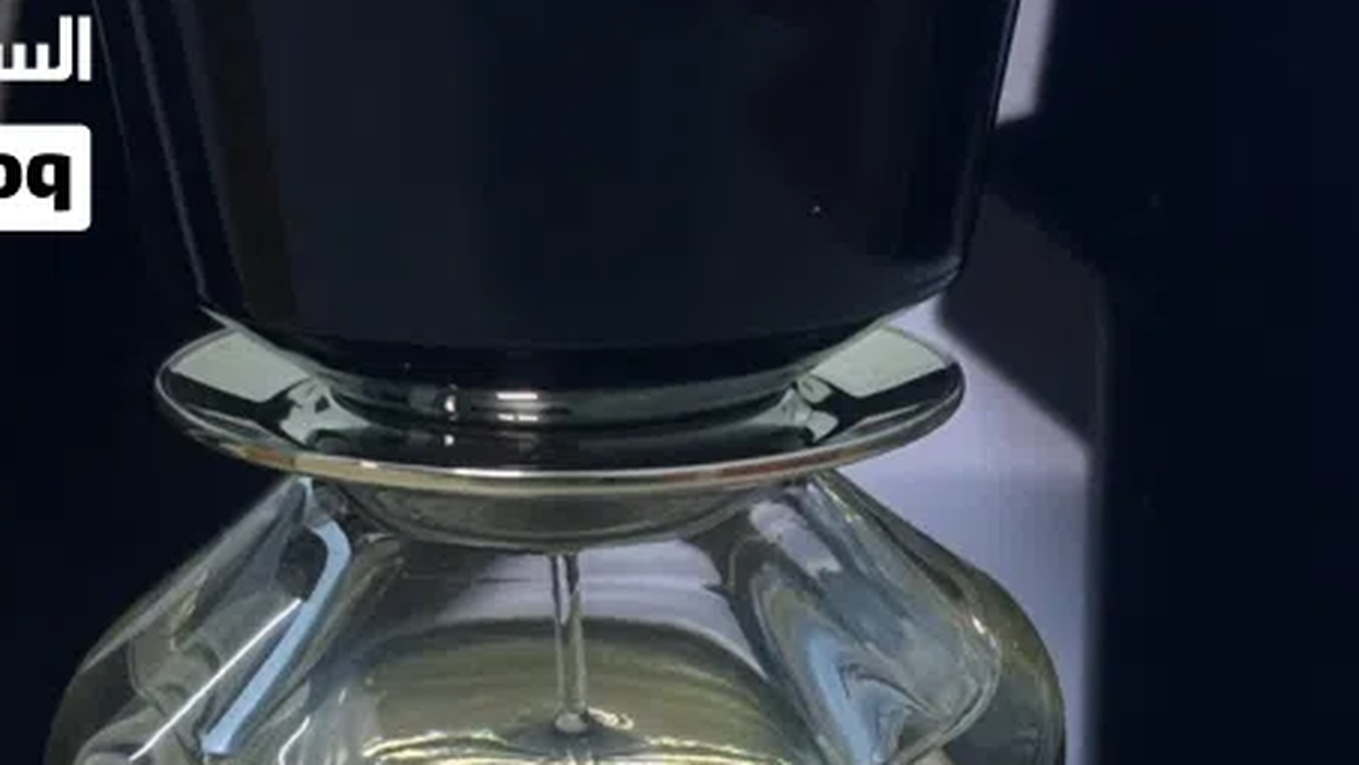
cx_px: 543
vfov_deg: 15.0
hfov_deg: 26.5
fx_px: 2883
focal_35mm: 80
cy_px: 663
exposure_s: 1/50
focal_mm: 5.96
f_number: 1.6
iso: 80
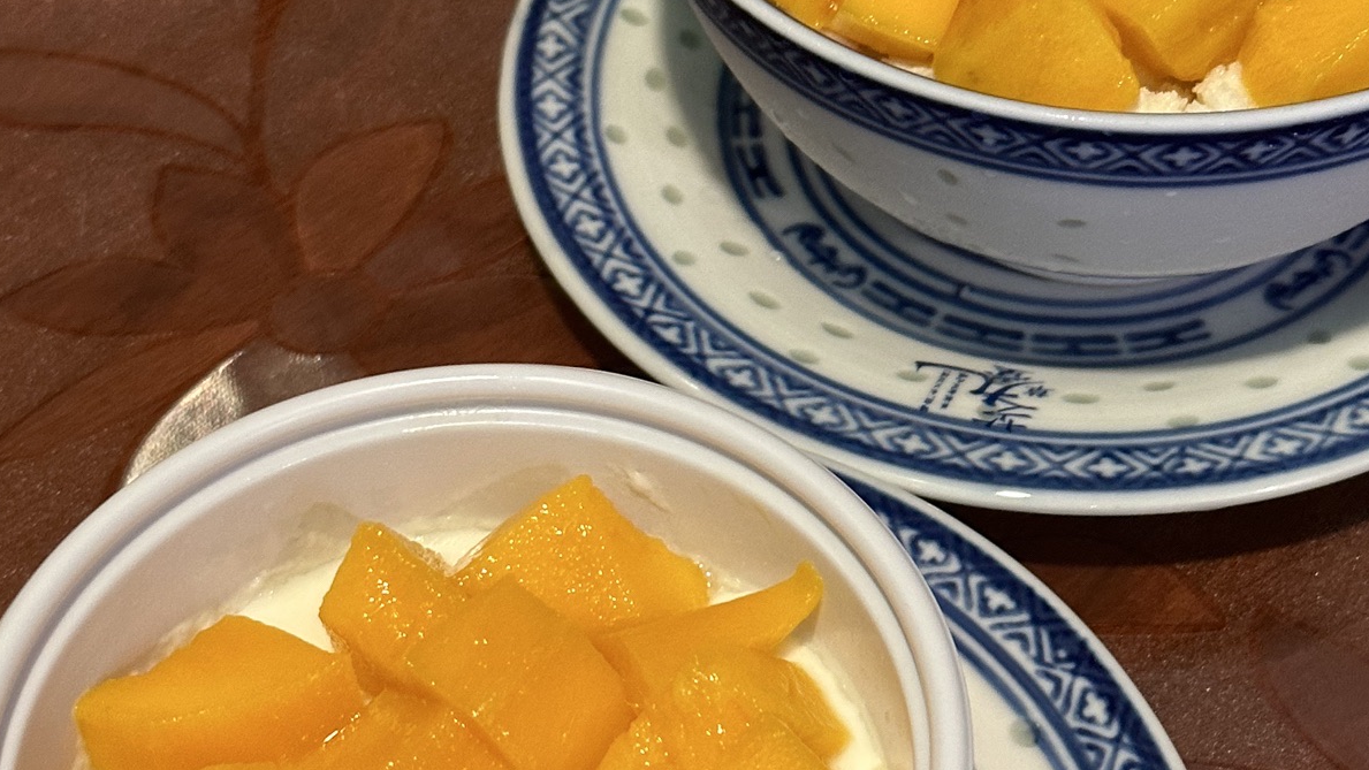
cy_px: 376
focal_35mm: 88
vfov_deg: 13.7
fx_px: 3195
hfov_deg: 24.2
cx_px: 803
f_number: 1.78
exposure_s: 1/33
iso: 320
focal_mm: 6.86
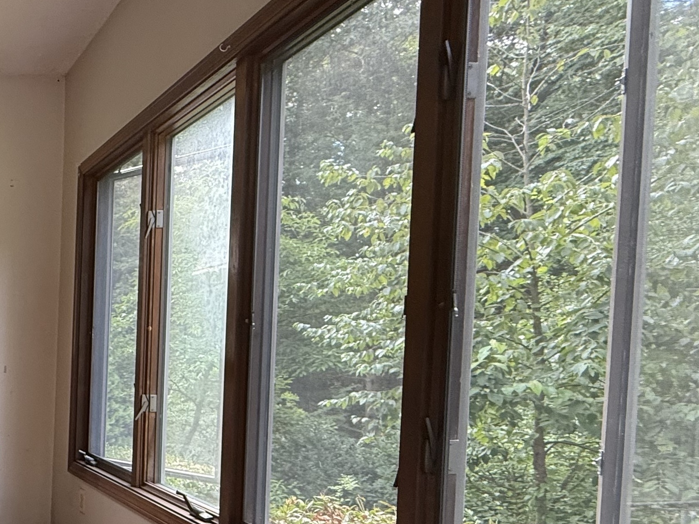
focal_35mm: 35
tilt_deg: -1.7
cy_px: 380
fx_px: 707
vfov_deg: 39.8
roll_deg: -1.2
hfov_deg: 40.2
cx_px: -106
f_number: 2.2
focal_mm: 2.22
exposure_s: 1/99
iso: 200
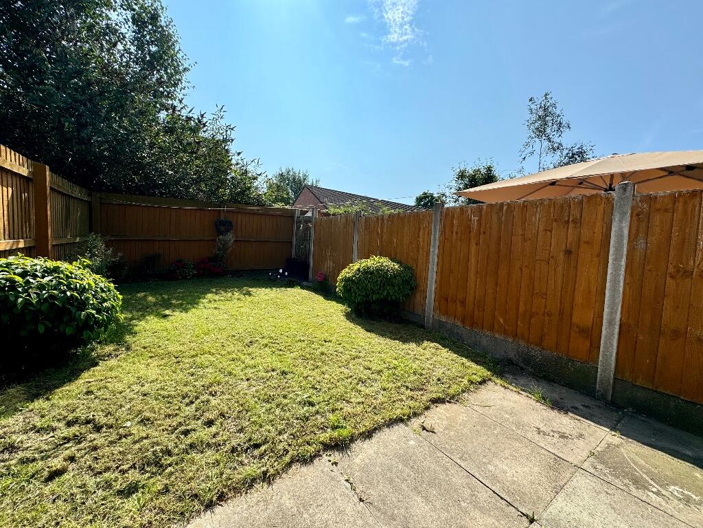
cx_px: 352
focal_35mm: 14
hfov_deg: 102.1
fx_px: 284
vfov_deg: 85.7
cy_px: 264
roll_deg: -3.4
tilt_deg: -3.1
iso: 50
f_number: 2.2
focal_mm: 2.22
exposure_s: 1/1600
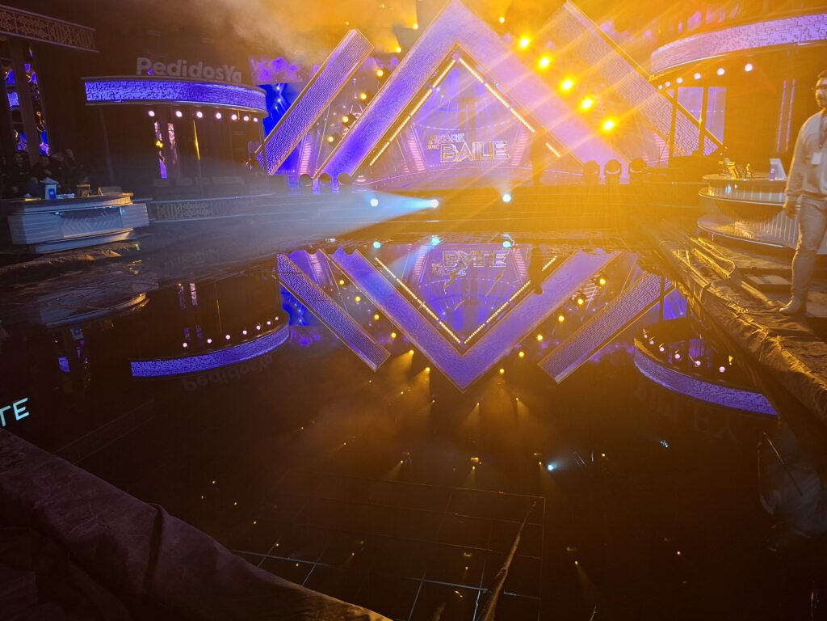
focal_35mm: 23
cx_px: 414
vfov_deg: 58.9
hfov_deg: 73.9
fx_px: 549
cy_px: 310
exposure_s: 1/50
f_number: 1.8
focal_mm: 5.54
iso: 160
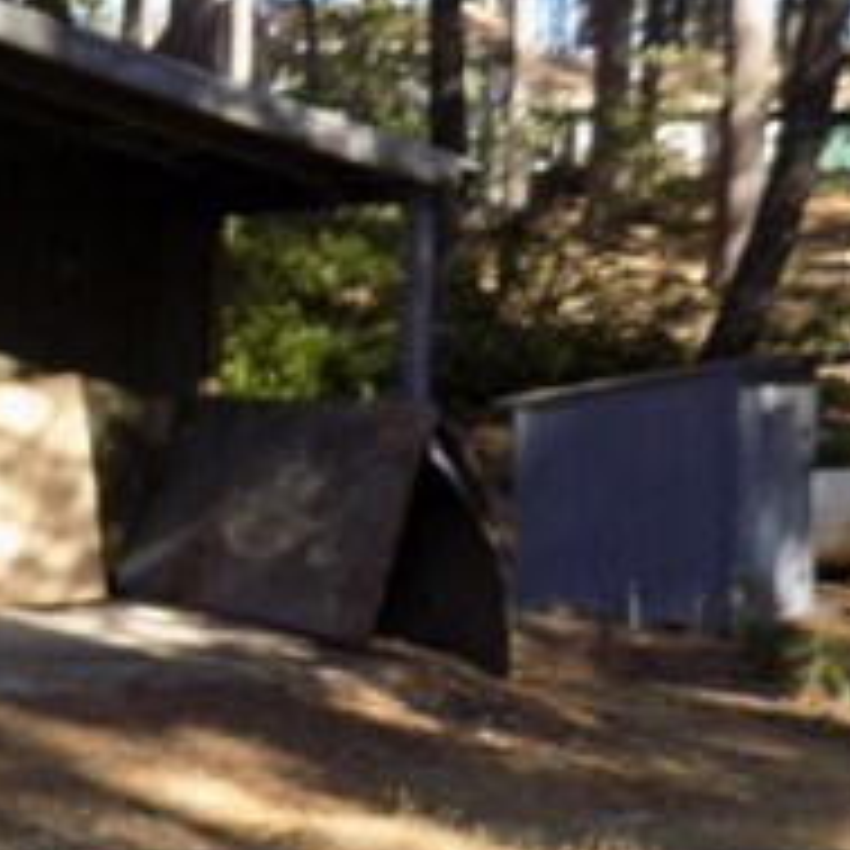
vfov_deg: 25.0
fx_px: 1917
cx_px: -414
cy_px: 450
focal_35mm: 69
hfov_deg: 21.2
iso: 80
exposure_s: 1/200
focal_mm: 4
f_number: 3.1
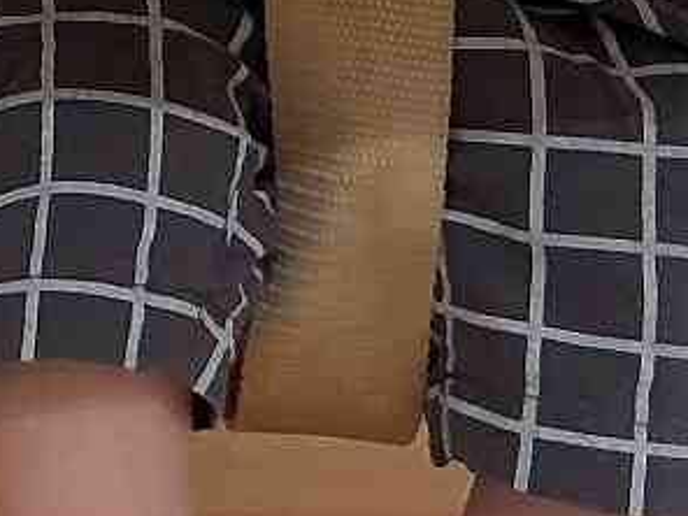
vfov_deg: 7.2
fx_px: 3896
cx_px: -518
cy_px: -688
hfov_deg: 9.6
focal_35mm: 196
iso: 40
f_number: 1.8
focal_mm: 3
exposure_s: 1/100
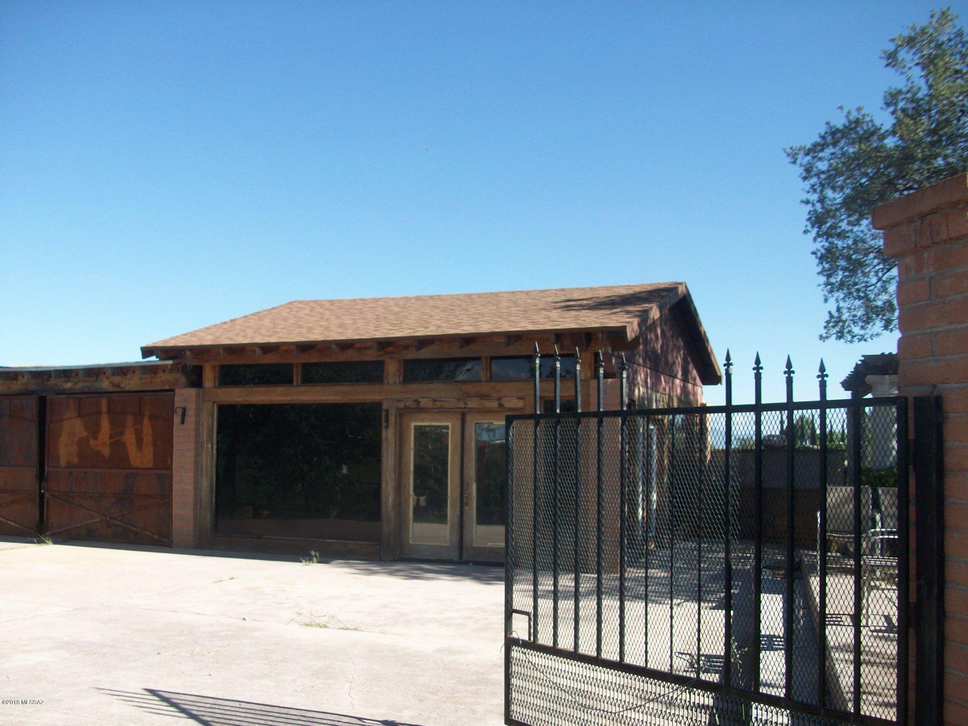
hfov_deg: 54.0
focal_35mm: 34
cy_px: 363
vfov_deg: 41.8
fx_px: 951
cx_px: 484
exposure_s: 1/658
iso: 64
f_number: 2.8
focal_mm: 5.7
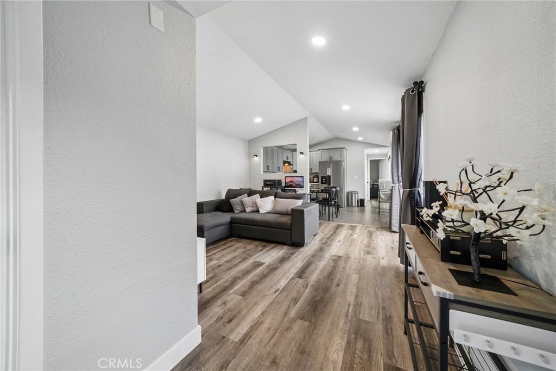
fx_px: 201
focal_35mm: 13
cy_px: 186
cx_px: 278
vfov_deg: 85.4
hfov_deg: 108.3
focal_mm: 13
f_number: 9
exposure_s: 1/10
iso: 400
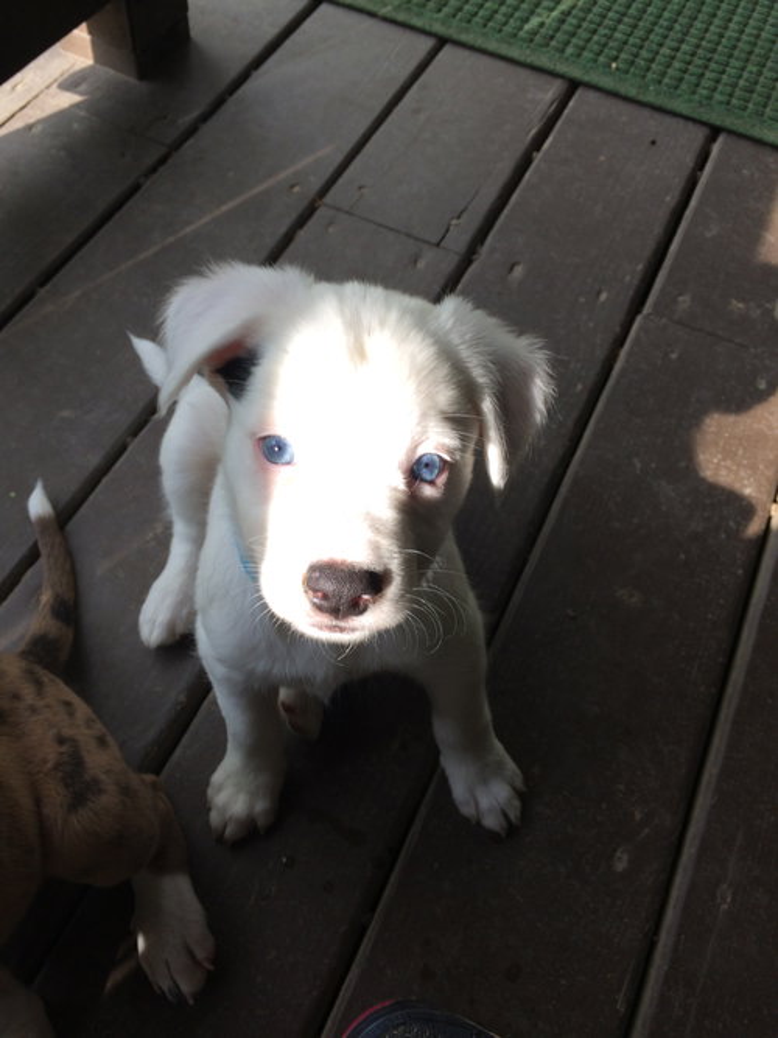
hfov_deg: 48.2
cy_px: 519
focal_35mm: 29
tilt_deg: -58.1
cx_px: 389
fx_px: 869
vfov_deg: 61.7
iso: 32
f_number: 2.2
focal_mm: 4.15
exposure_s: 1/167
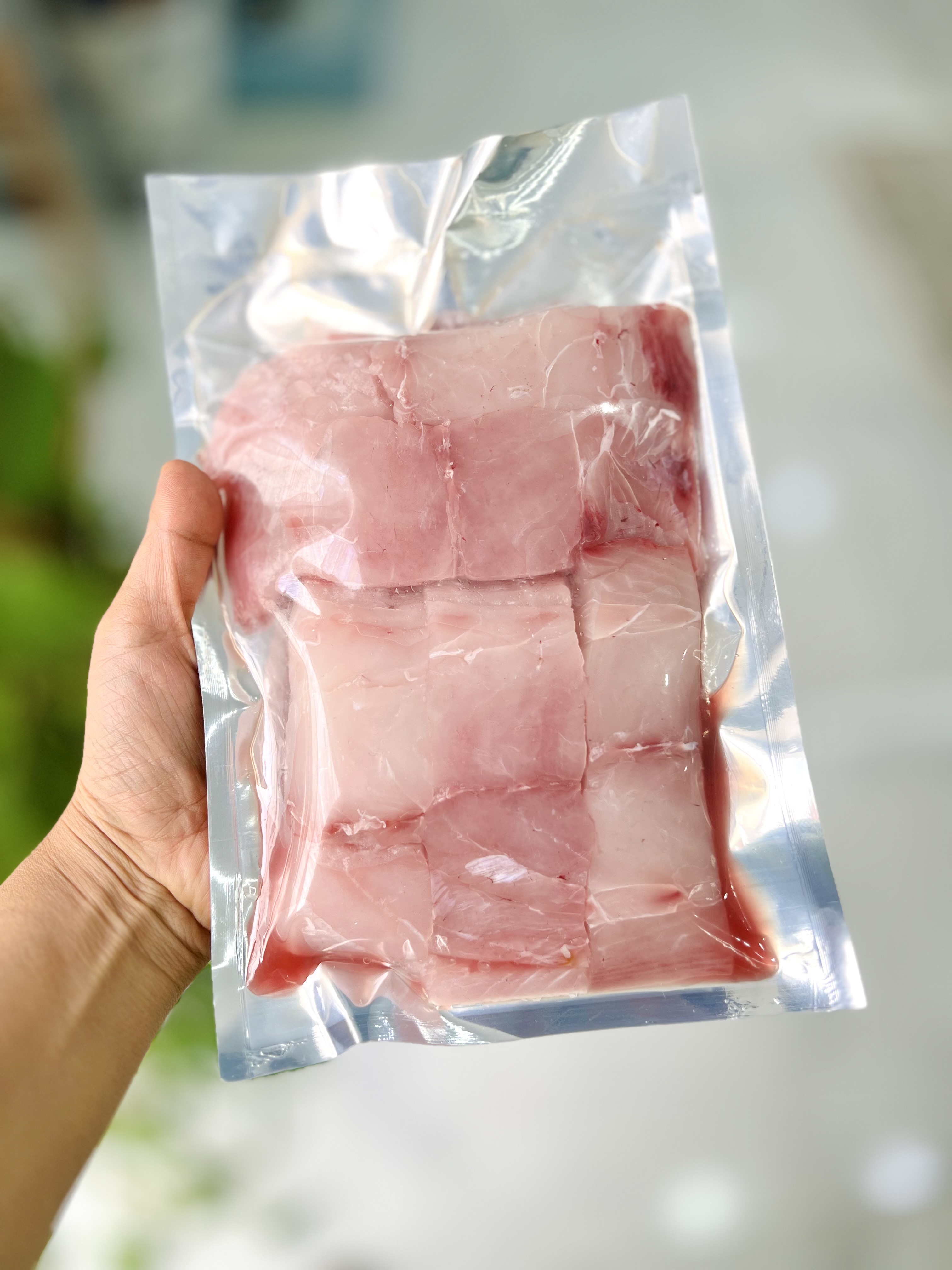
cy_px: 635
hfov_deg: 53.1
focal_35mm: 26
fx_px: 953
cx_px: 476
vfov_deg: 67.3
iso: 50
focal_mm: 5.7
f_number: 1.5
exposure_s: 1/227
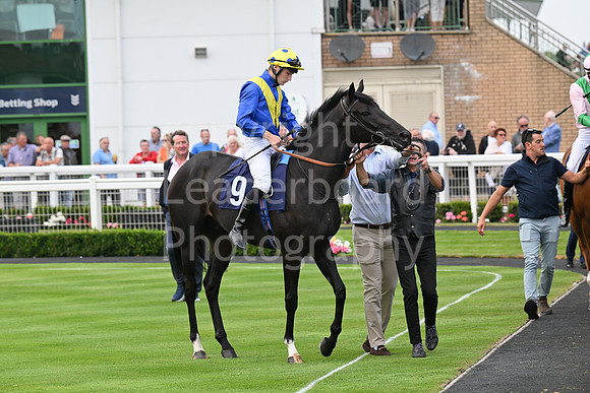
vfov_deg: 7.9
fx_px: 2869
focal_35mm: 175
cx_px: 295
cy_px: 196
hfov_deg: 11.7
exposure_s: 1/500
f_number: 5.6
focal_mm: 175
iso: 640
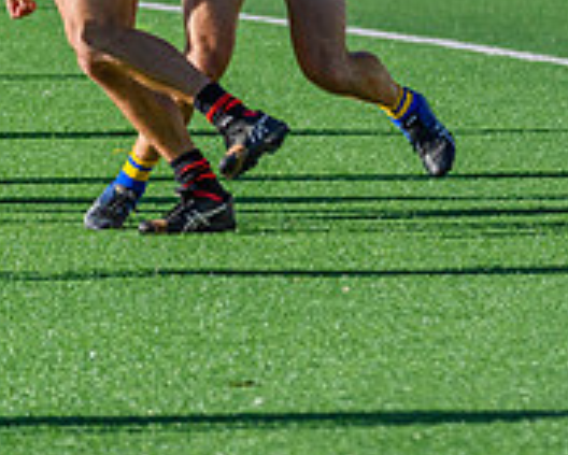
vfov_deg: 1.9
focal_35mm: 807
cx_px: -61
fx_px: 13574
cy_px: -9
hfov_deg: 2.4
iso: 800
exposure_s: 1/2000
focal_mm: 240
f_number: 8
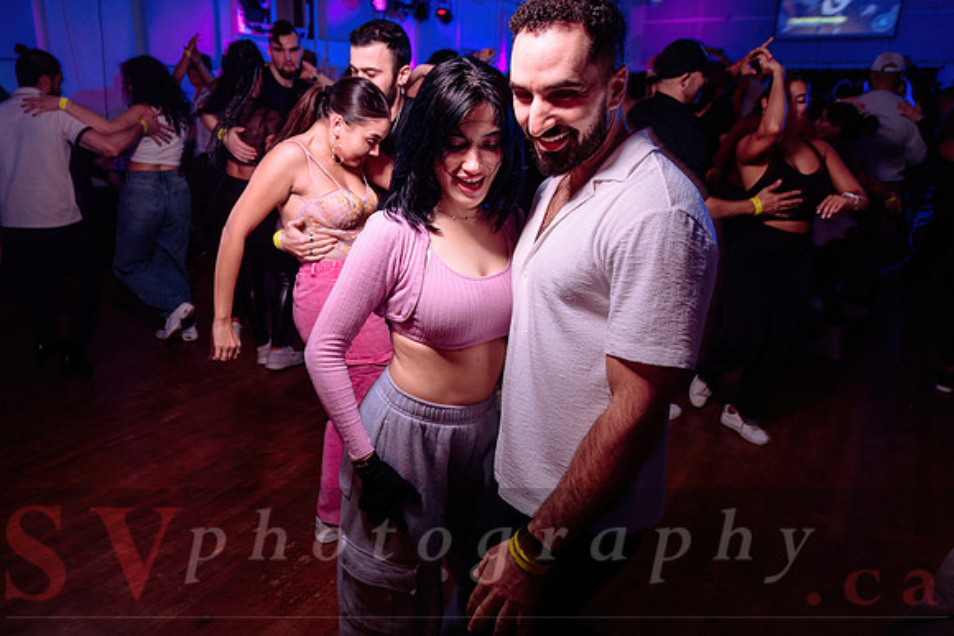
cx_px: 439
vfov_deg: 49.7
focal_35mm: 26
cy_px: 292
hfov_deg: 69.4
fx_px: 687
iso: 800
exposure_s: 1/30
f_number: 3.5
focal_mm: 24
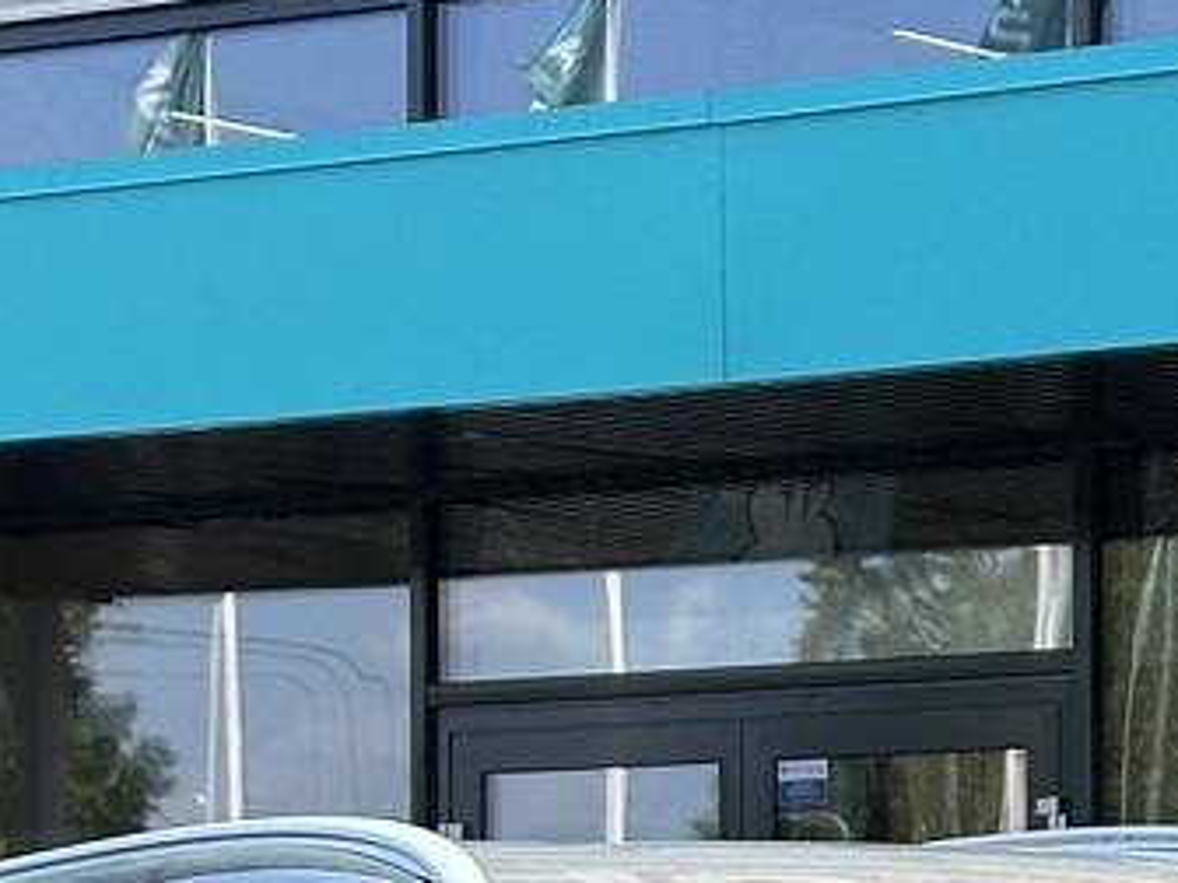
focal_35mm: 206
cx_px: 1231
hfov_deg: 9.5
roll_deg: +0.4
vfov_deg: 7.1
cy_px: 1209
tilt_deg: -0.6
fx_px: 7010
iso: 64
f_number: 1.78
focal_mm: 6.86
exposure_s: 1/1695
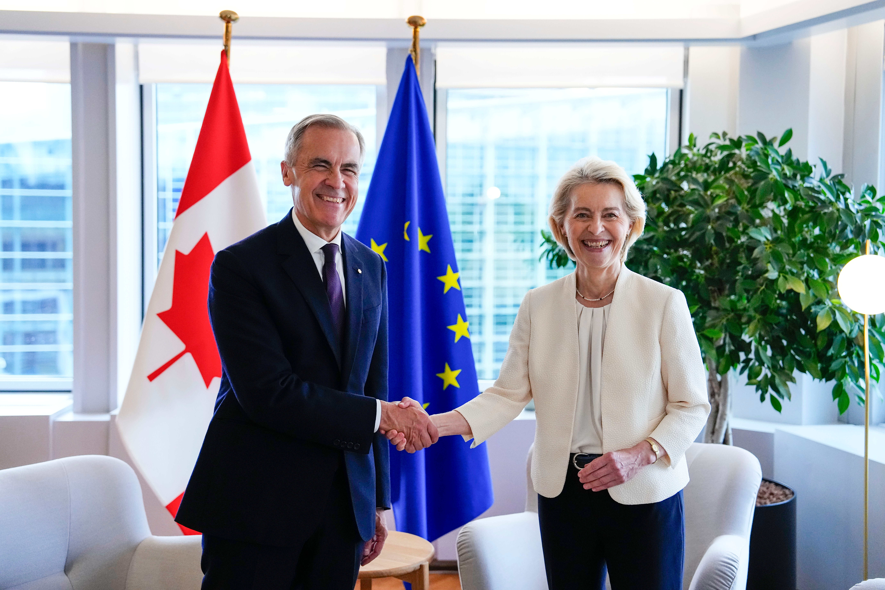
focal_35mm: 49
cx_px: 442
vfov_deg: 27.5
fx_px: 1204
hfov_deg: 40.3
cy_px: 295
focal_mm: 49
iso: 4000
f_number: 2.8
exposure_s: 1/640
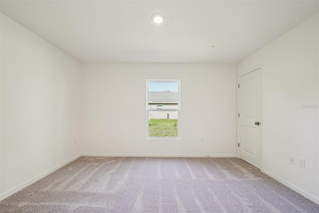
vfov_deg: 73.7
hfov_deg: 96.7
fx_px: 142
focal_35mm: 16
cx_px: 160
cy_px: 106
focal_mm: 16
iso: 400
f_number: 8
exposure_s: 1/15
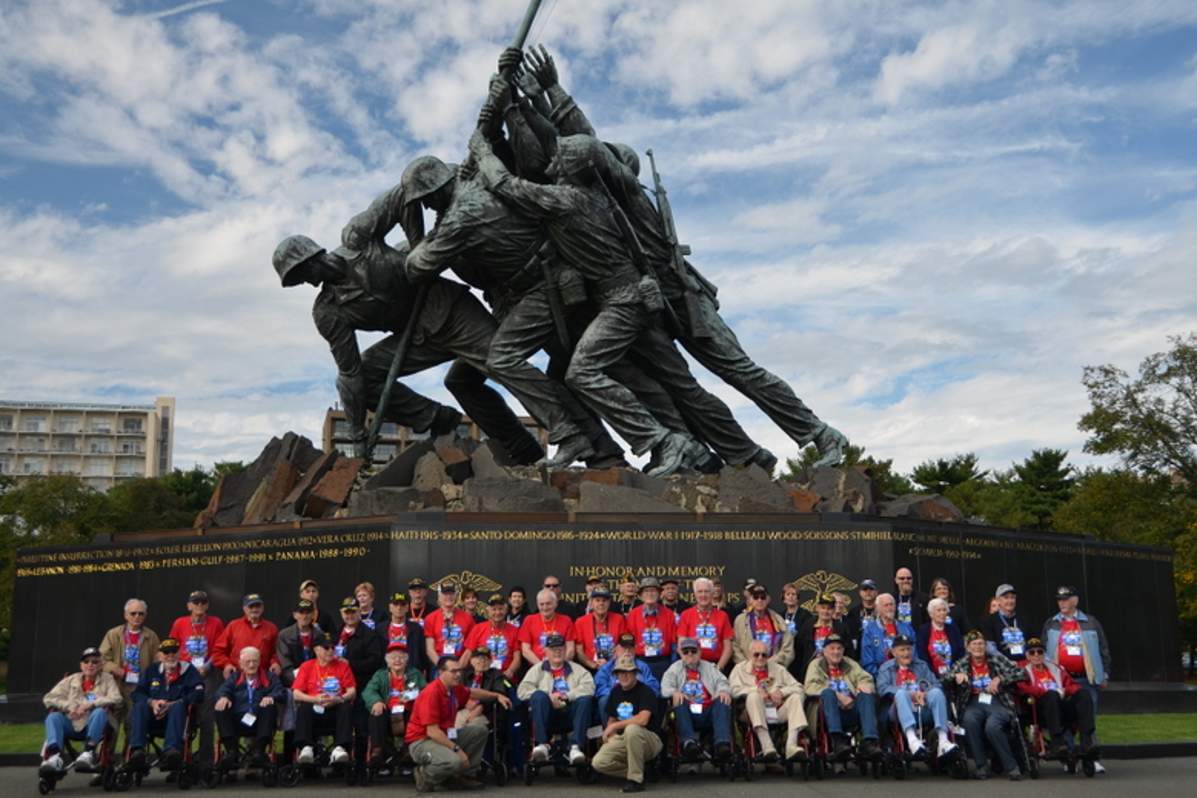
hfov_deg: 46.9
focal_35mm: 42
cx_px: 601
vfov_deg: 32.2
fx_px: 1380
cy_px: 404
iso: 100
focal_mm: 27
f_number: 4.5
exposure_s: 1/250
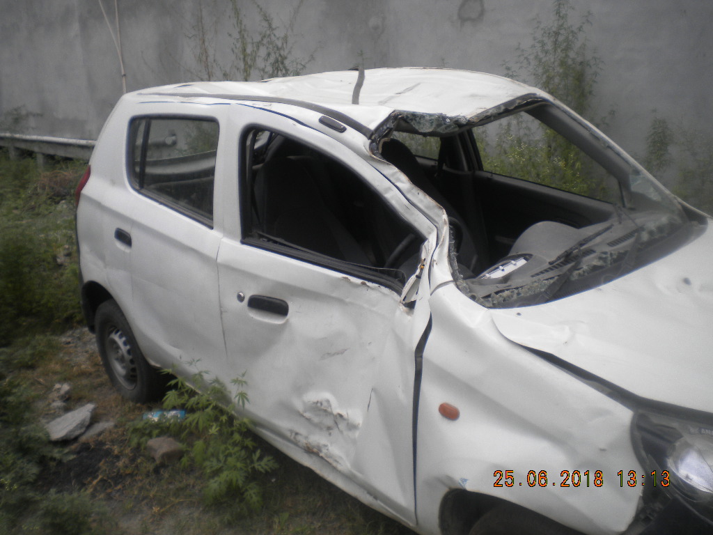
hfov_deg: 52.6
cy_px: 268
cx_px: 356
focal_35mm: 35
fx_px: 721
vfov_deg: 40.7
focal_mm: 6.3
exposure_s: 1/242
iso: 80
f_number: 4.6
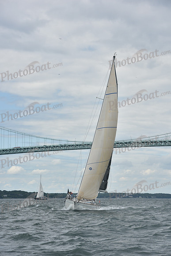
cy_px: 128
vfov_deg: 17.6
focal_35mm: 116
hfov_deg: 11.8
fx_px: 826
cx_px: 86
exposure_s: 1/1000
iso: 250
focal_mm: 116
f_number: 8
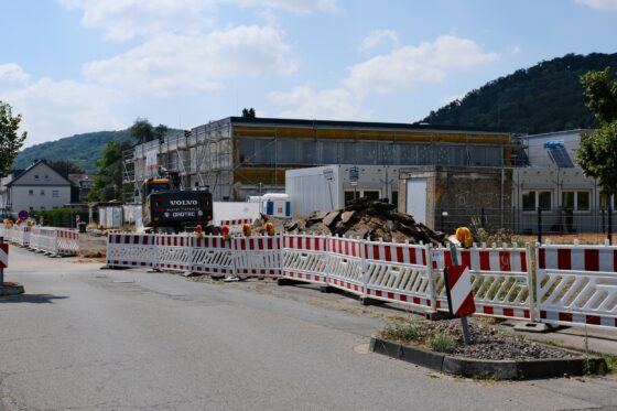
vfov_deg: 27.0
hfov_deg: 39.6
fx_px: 857
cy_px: 206
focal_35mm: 50
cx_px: 308
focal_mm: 33
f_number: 6.3
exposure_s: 1/1400
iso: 320
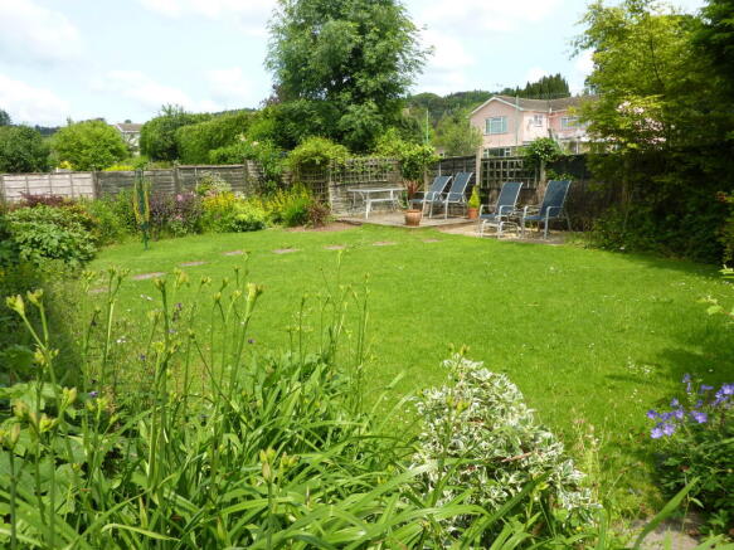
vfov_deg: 54.9
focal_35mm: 25
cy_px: 275
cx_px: 367
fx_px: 530
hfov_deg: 69.4
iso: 80
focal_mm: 4.1
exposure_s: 1/320
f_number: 4
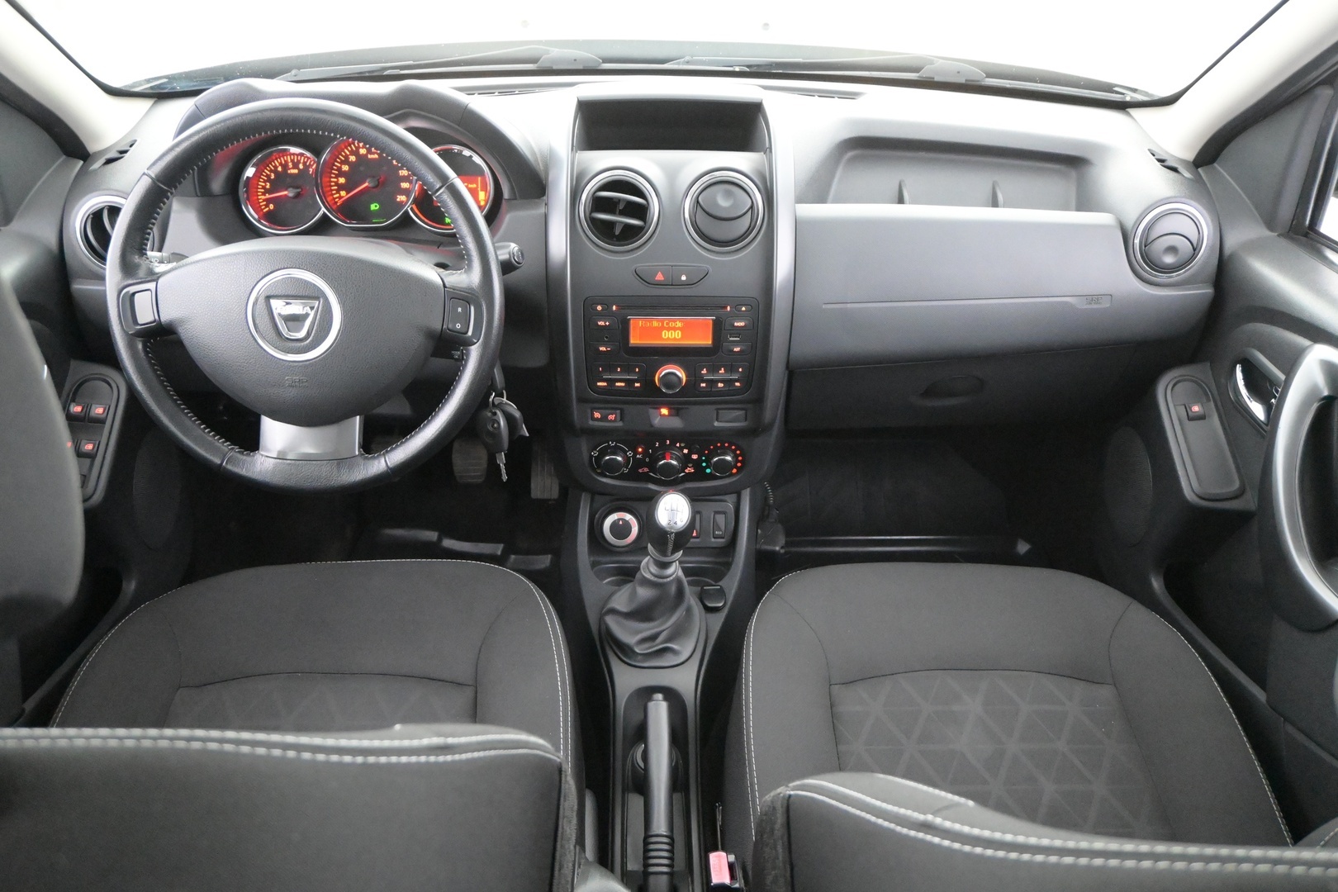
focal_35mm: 29
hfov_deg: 63.2
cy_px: 446
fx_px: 1087
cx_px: 669
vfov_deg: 44.6
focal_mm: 19.5
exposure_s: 1/30
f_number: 3.8
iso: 10000
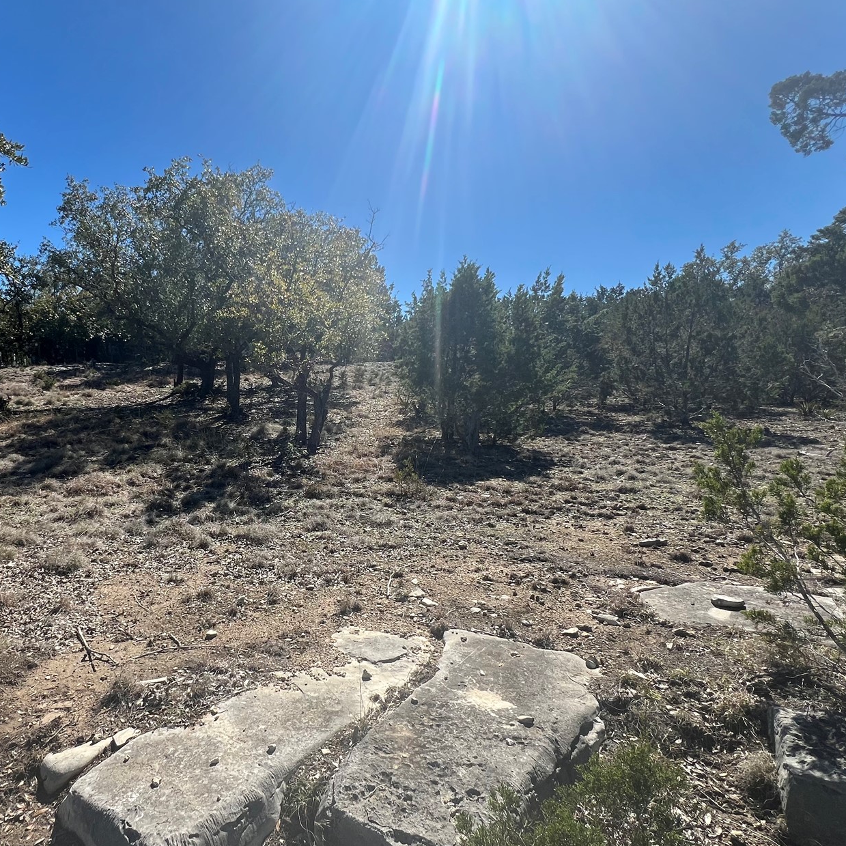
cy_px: 453
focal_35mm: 19
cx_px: 296
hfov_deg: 75.7
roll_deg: -0.3
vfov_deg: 77.6
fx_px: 525
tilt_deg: -4.4
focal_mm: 1.57
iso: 32
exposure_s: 1/1277
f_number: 1.8
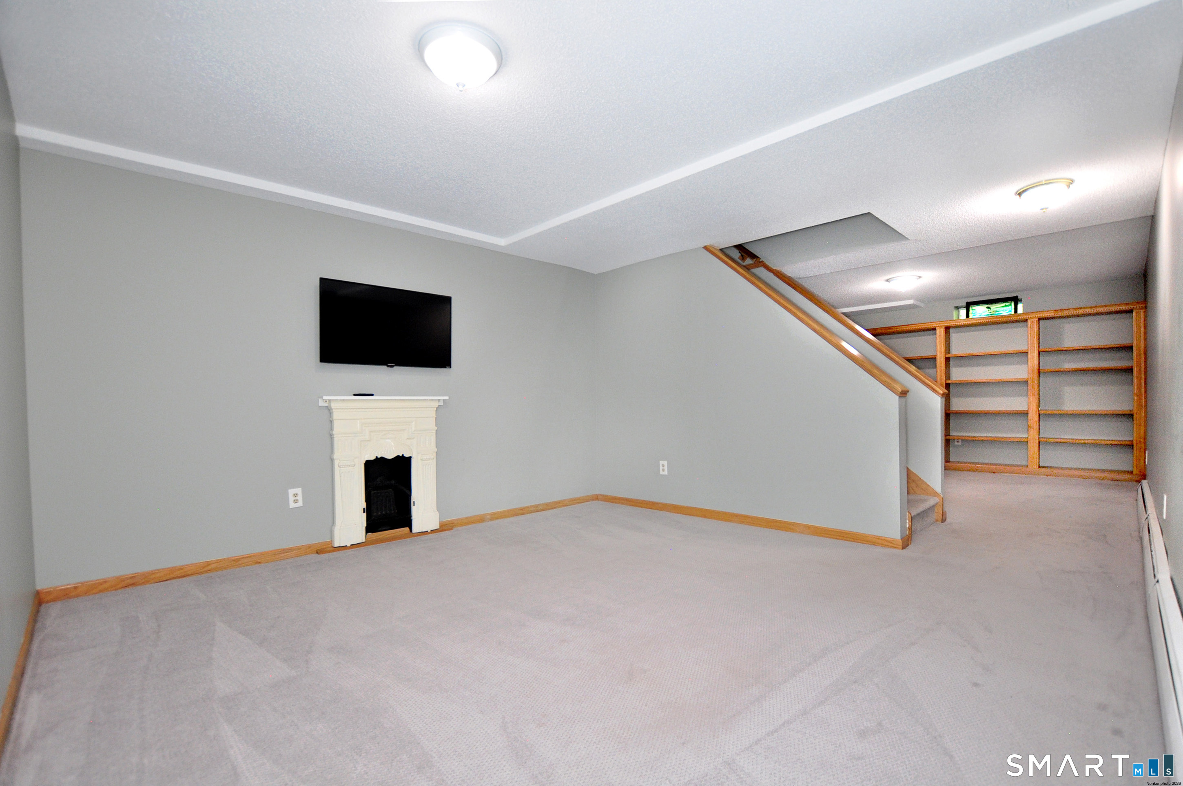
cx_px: 592
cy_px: 393
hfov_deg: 100.5
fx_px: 492
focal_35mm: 15
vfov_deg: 77.2
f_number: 3.5
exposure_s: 1/100
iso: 800
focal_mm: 10
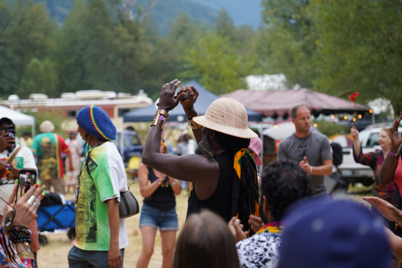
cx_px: 201
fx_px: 1172
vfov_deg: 13.0
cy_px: 134
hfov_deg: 19.5
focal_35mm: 105
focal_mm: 105
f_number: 4
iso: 250
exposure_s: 1/160
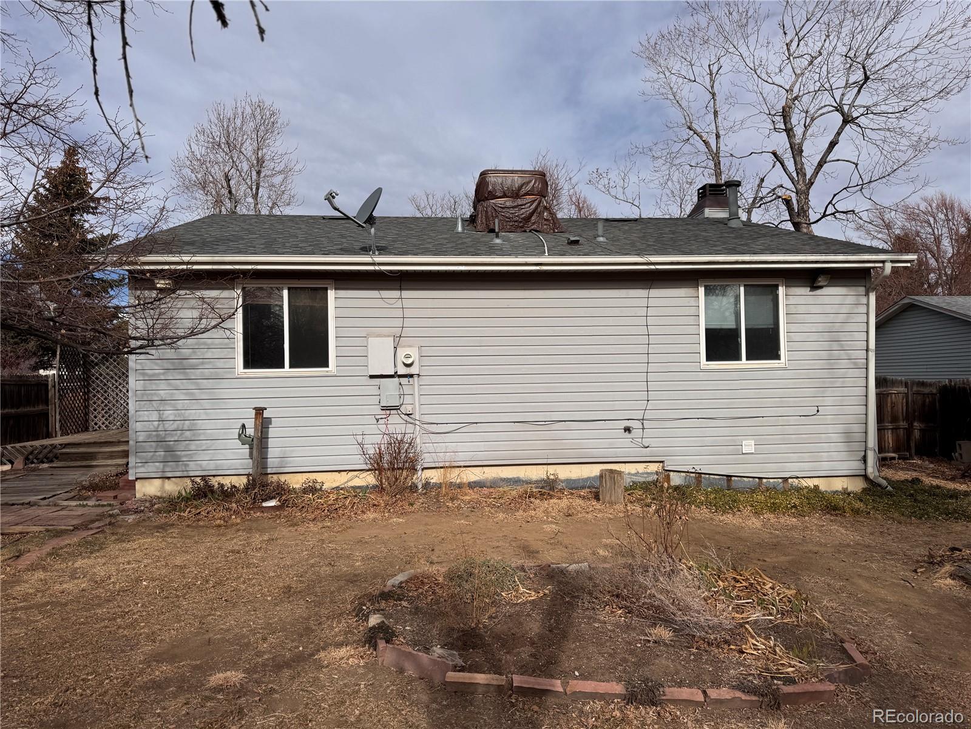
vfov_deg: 56.8
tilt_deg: +0.4
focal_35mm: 24
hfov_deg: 71.6
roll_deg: +1.5
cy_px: 364
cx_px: 486
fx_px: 673
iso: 80
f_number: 1.78
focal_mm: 6.76
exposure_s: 1/7092
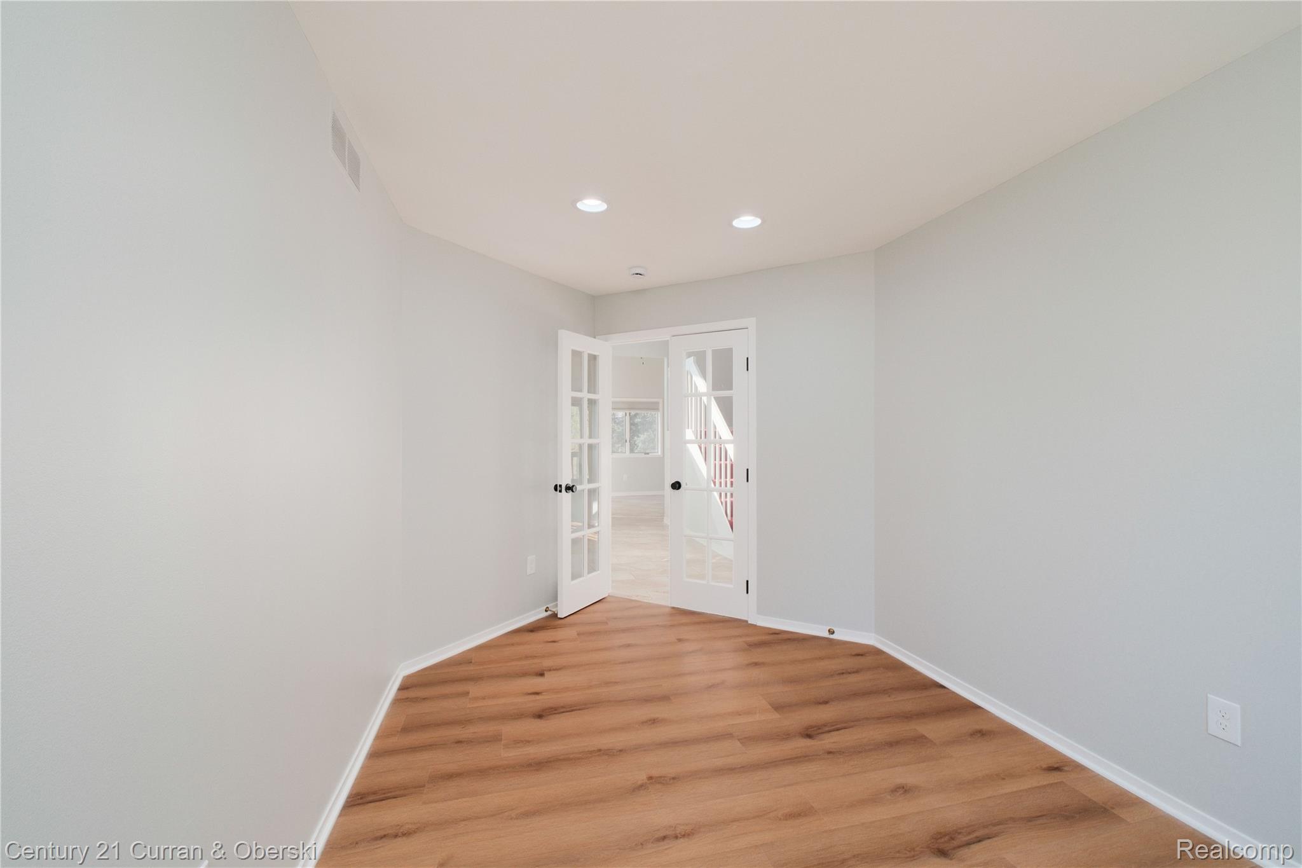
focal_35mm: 15
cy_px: 434
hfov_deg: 100.4
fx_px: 542
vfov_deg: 77.3
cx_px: 651
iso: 800
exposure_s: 1/125
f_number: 8
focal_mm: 10
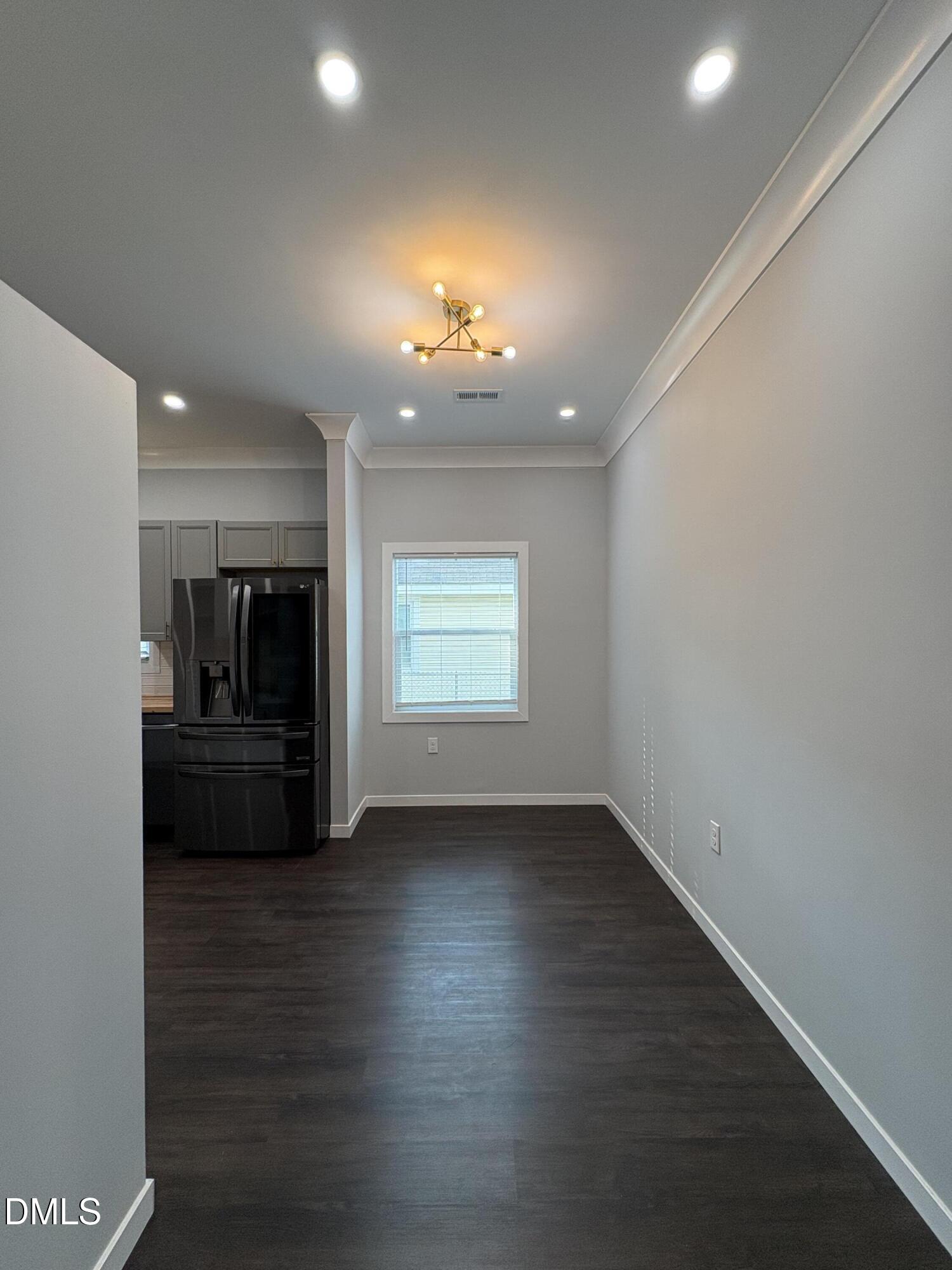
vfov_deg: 102.1
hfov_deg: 85.7
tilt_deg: -0.4
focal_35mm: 14
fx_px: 513
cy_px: 635
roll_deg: -0.3
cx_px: 476
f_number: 2.2
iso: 64
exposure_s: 1/120
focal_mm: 2.22
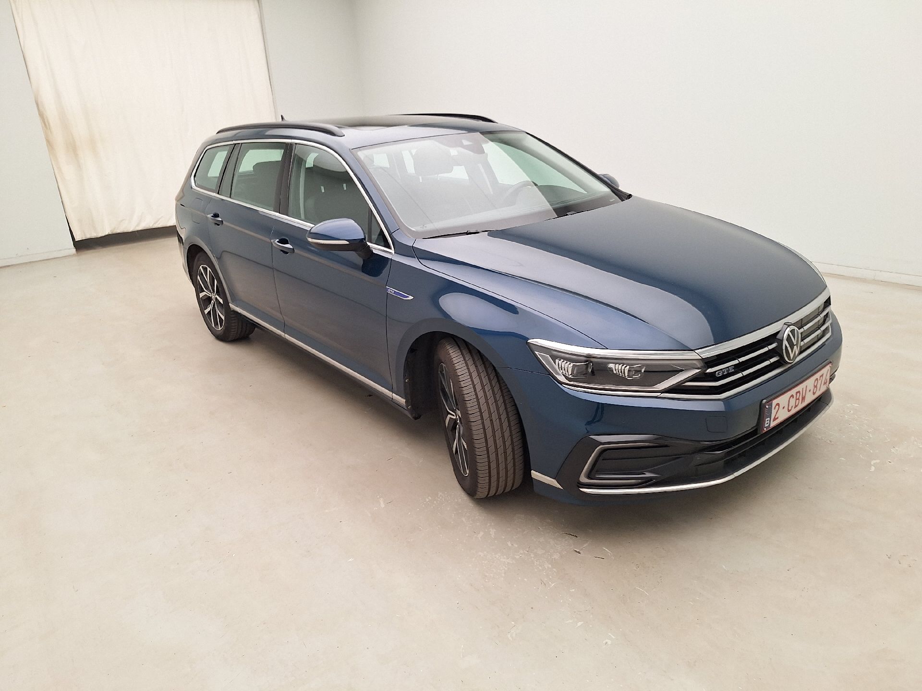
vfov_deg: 58.9
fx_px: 613
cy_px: 346
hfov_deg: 73.9
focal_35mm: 23
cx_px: 461
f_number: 1.8
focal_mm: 5.54
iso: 50
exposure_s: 1/100
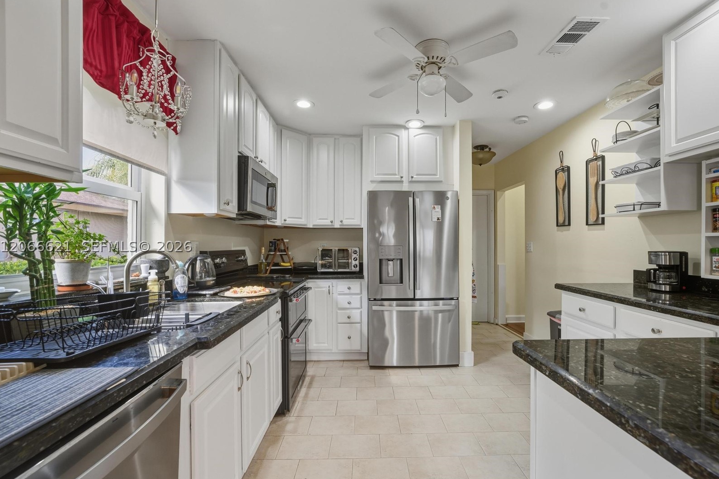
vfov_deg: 73.7
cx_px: 369
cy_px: 246
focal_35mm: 16
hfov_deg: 96.7
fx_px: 319
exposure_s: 1/40
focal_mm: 15
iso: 100
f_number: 8
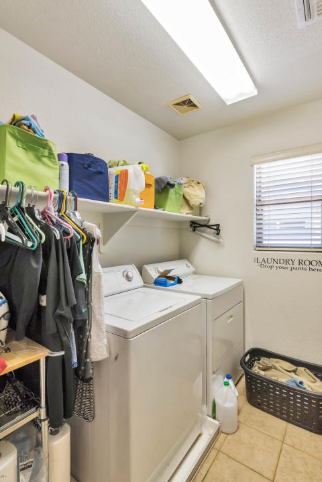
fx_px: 214
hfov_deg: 73.8
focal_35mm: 16
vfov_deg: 96.7
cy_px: 236
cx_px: 159
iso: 2500
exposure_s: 1/60
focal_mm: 15
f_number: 6.3
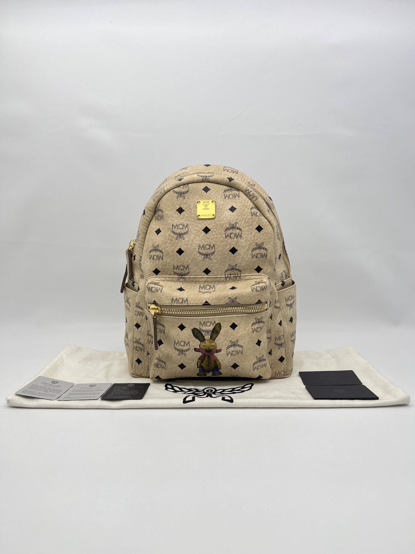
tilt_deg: -3.5
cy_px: 277
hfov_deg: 53.1
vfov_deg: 67.3
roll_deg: +0.7
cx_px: 208
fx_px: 416
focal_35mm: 26
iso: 40
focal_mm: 5.7
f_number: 1.5
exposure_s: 1/215
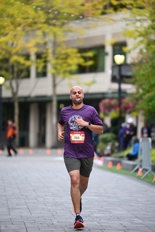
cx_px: 78
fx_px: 1258
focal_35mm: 195
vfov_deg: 10.5
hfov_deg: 7.0
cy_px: 116
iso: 640
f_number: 2.8
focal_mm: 195
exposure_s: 1/1600
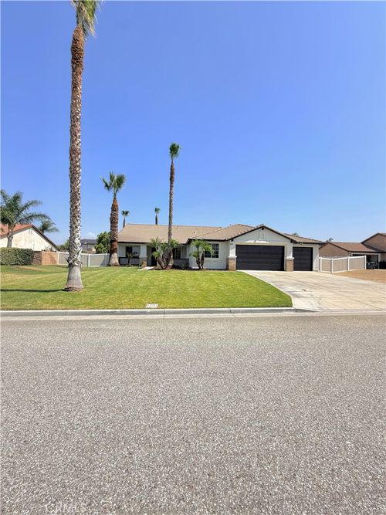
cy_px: 258
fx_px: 208
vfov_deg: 102.1
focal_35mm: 14
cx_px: 193
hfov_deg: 85.7
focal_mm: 2.22
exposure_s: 1/770
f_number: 2.2
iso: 25
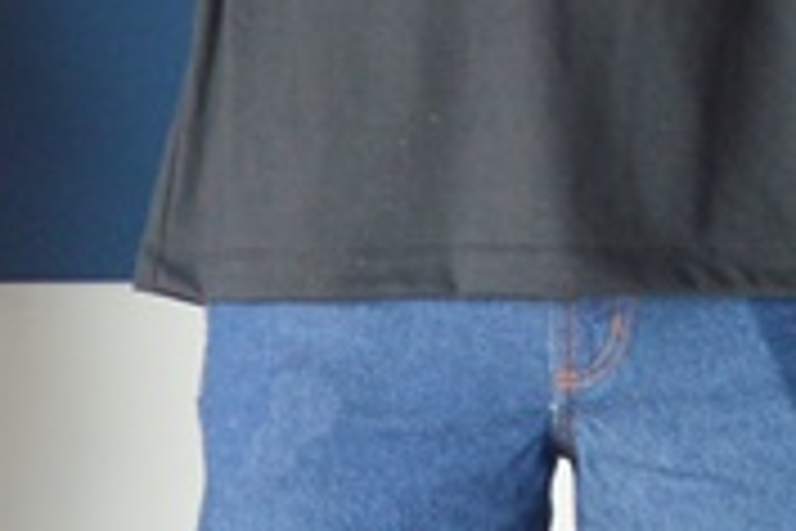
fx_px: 4488
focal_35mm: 203
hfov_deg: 8.9
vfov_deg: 6.7
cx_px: -1322
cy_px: -225
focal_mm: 20
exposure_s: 1/125
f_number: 5.6
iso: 400
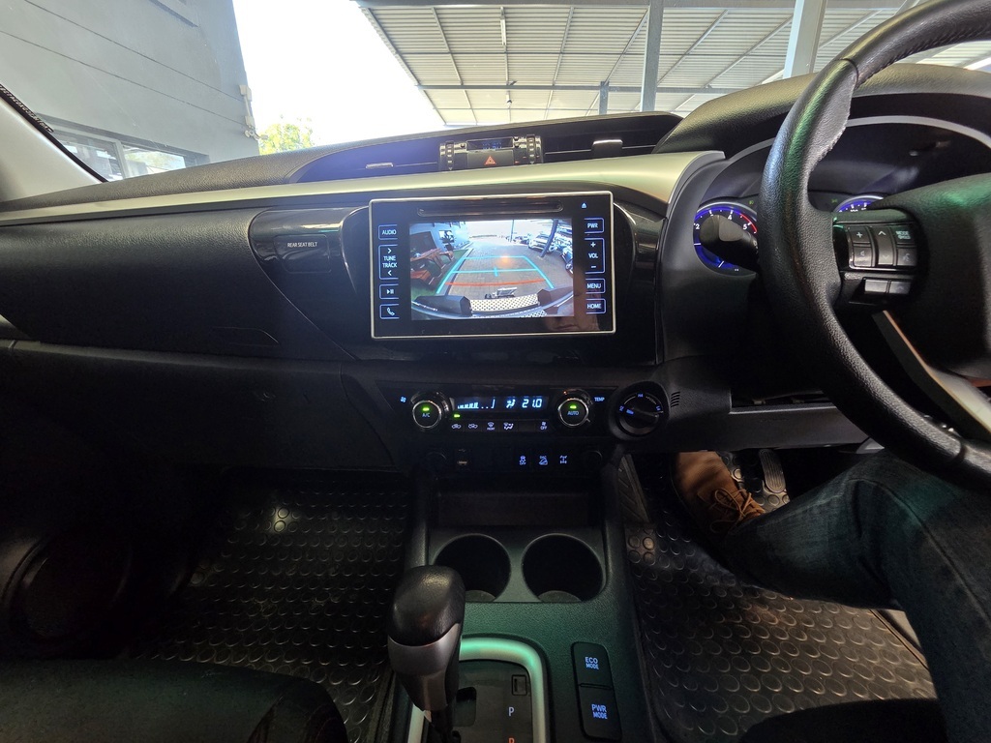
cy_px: 372
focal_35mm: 13
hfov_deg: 106.2
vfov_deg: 89.9
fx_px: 372
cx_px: 496
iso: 400
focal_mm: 2.2
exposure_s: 1/54.3
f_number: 2.2
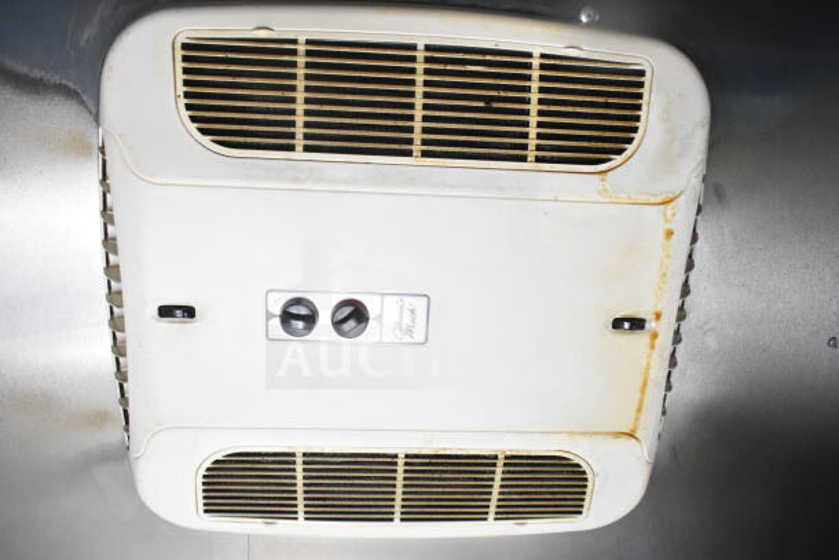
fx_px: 629
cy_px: 280
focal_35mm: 27
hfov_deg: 67.4
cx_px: 420
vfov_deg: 48.0
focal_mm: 18
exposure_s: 1/160
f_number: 6.3
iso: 1600
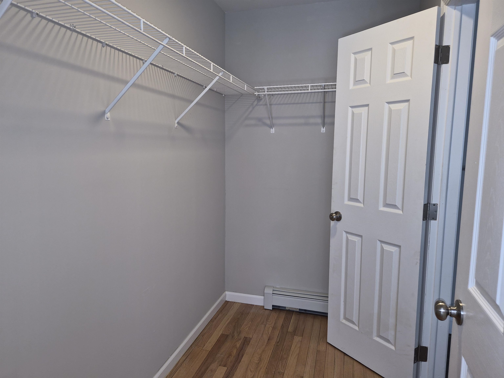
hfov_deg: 73.9
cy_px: 189
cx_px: 252
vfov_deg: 58.9
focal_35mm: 23
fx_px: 335
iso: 100
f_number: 1.8
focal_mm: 5.4
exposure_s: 1/60
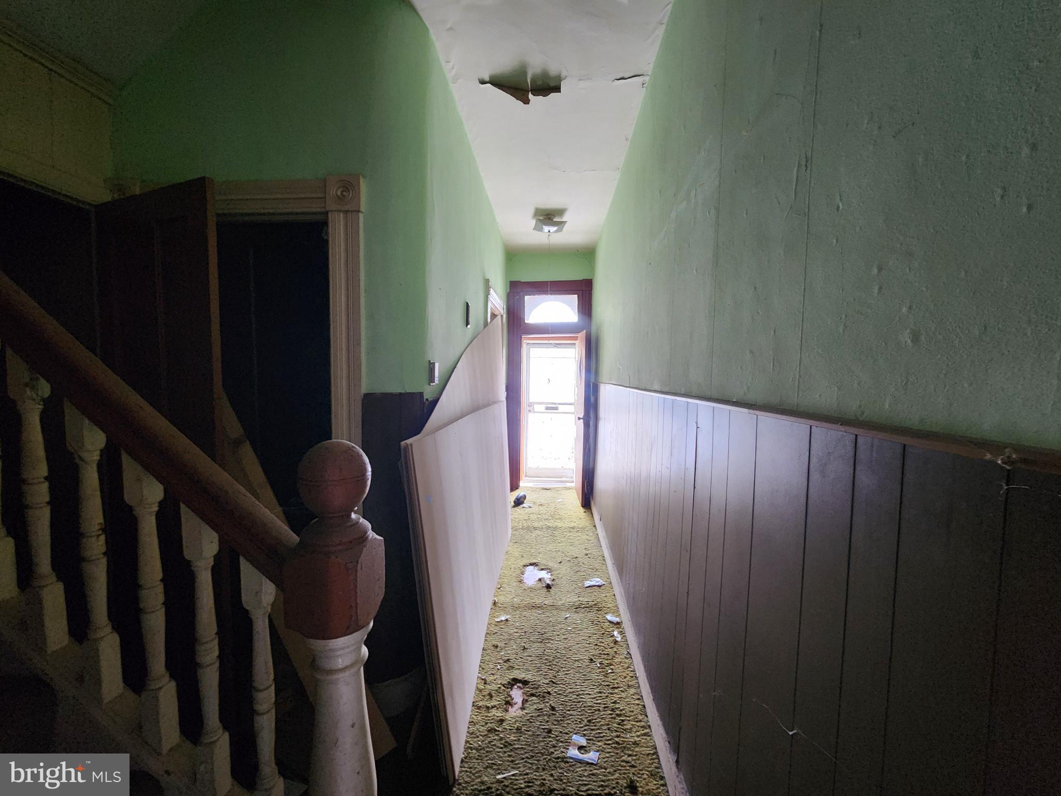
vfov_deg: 89.9
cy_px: 398
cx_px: 530
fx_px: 398
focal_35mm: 13
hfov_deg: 106.2
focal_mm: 2.2
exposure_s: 1/30
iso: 400
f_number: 2.2
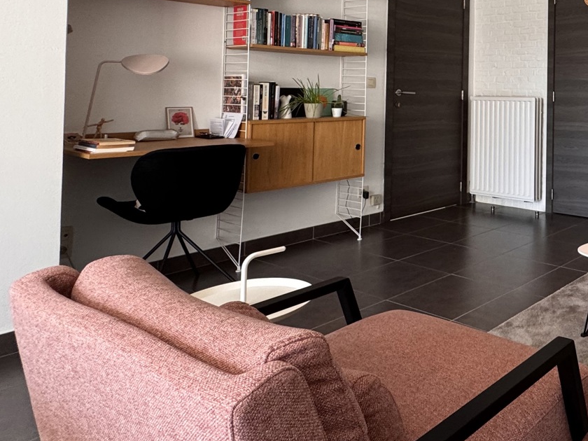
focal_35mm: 32
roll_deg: +0.0
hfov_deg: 47.2
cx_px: 588
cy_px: 81
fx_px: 544
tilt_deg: +1.2
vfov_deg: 42.0
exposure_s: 1/99
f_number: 2.2
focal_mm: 2.22
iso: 160
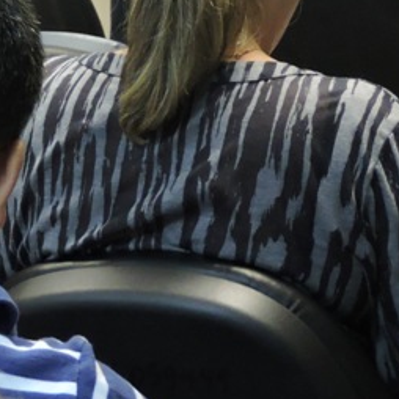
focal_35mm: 267
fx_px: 3482
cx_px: -31
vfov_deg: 6.5
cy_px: -182
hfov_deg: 6.5
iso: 560
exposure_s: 1/25
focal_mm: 13.4
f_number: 3.9
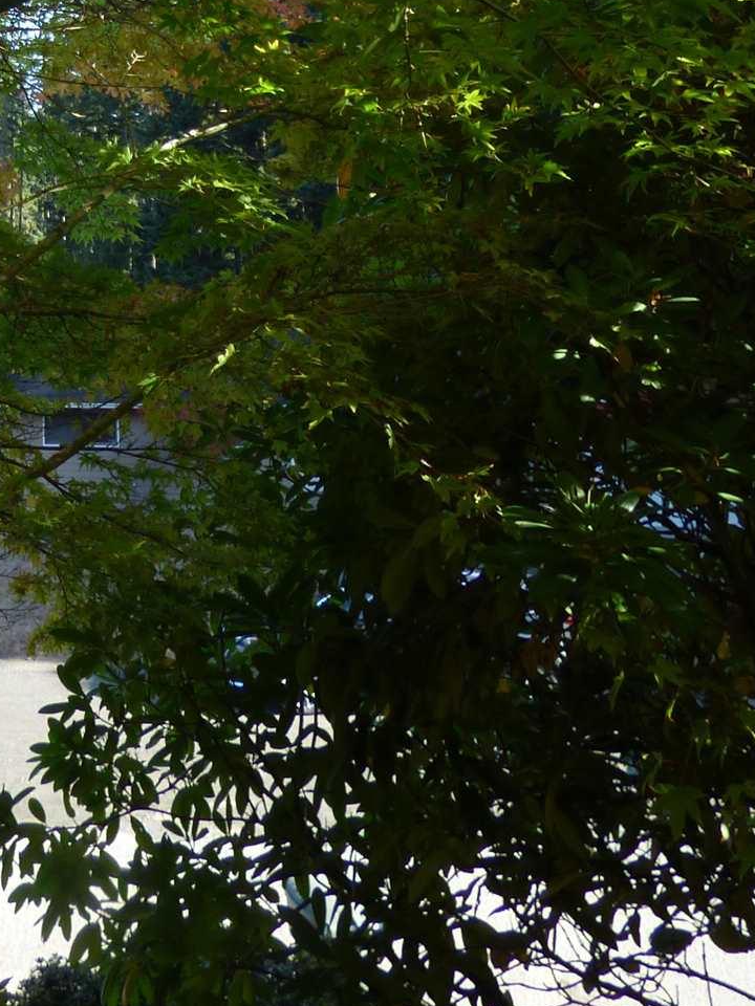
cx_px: -76
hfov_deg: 27.7
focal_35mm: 48
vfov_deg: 33.9
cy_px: -129
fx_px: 1396
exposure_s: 1/200
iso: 100
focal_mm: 3.58
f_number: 2.8
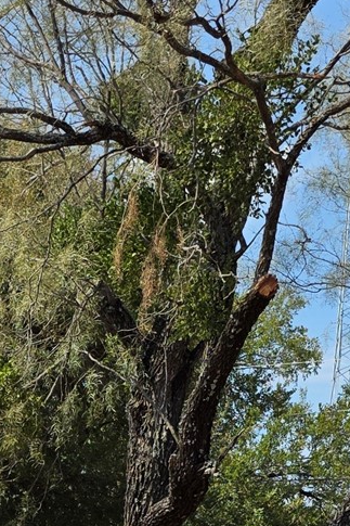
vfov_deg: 18.0
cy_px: 796
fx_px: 1474
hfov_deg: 13.1
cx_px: -108
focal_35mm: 101
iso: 80
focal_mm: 6.3
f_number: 1.7
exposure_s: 1/5017
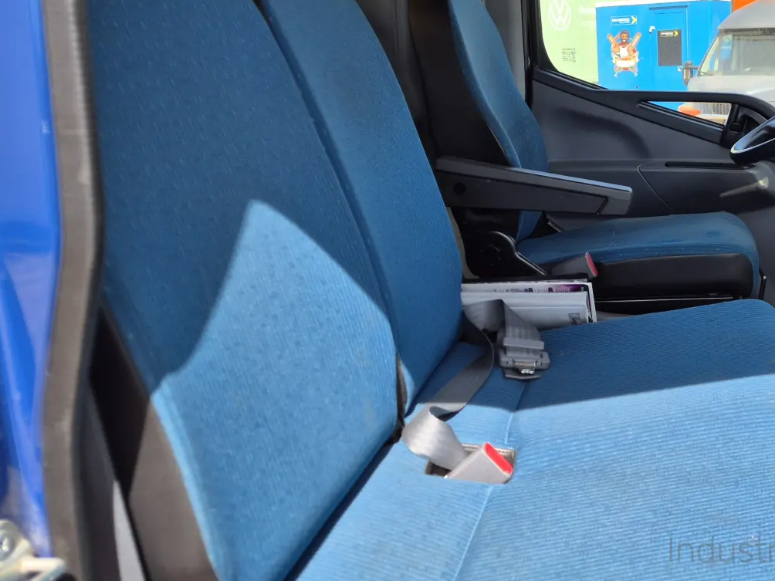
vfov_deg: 32.7
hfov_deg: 39.5
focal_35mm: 44
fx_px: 985
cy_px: 204
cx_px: 714
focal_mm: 5.4
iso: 25
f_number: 1.8
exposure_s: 1/678
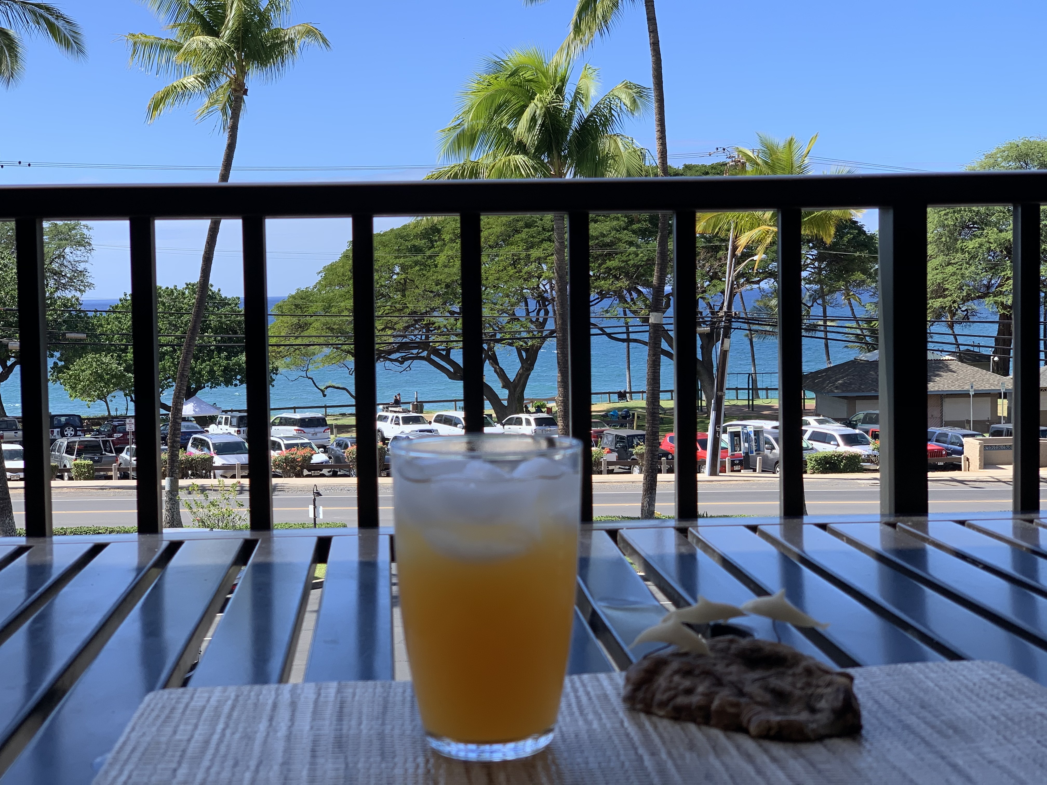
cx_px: 524
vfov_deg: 28.0
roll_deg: +0.9
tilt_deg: -3.4
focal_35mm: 52
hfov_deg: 36.8
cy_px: 392
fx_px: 1573
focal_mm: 6
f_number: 2.4
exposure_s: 1/856
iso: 16
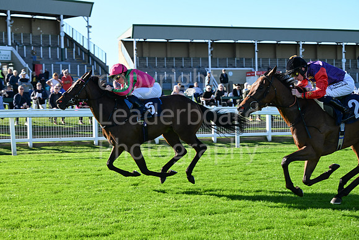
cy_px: 120
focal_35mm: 70
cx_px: 180
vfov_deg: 19.5
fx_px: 698
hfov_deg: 28.8
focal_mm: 70
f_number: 5.6
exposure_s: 1/1000
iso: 400
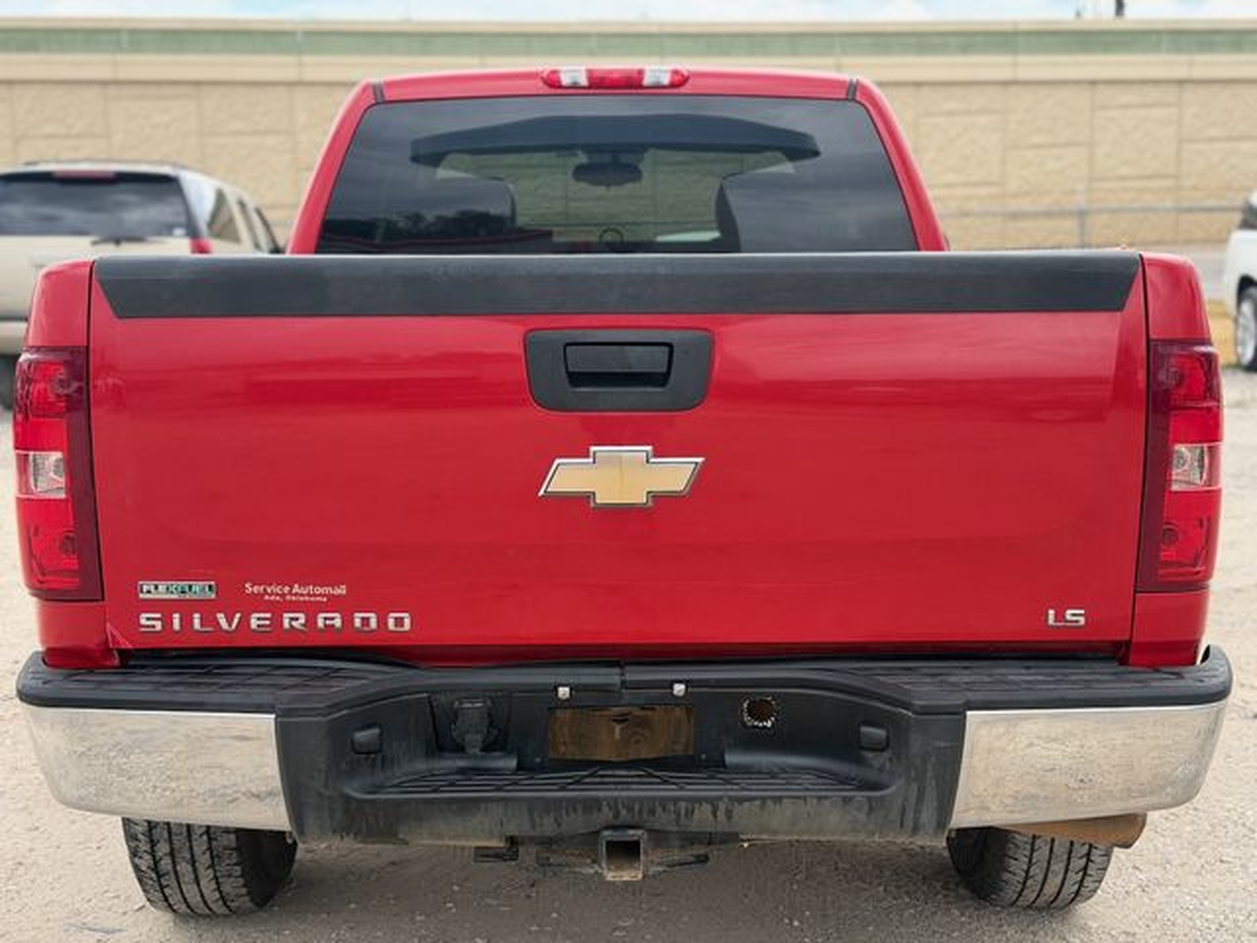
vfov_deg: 30.3
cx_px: 628
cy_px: 472
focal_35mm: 48
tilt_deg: -9.3
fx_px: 1743
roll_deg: +1.2
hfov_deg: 39.7
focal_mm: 6.76
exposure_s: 1/1116
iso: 80
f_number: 1.78
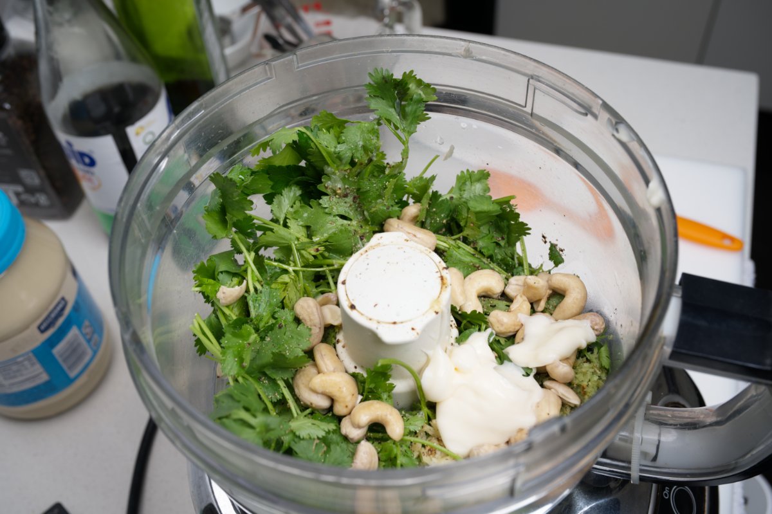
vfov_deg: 34.2
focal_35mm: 39
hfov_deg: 49.6
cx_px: 386
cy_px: 257
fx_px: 836
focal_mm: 39
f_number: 8
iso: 200
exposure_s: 1/60
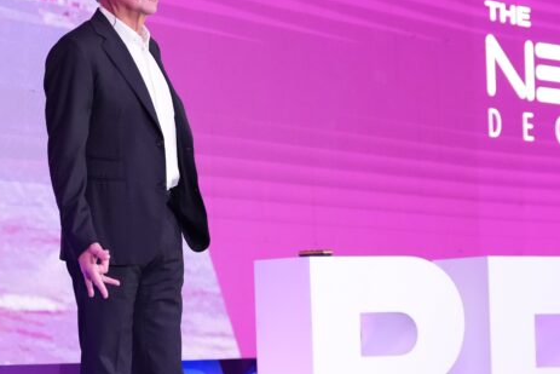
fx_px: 3096
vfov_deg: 6.9
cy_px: 193
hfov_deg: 10.3
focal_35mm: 199
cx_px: 329
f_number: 3.2
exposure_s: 1/125
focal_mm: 90
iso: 3200
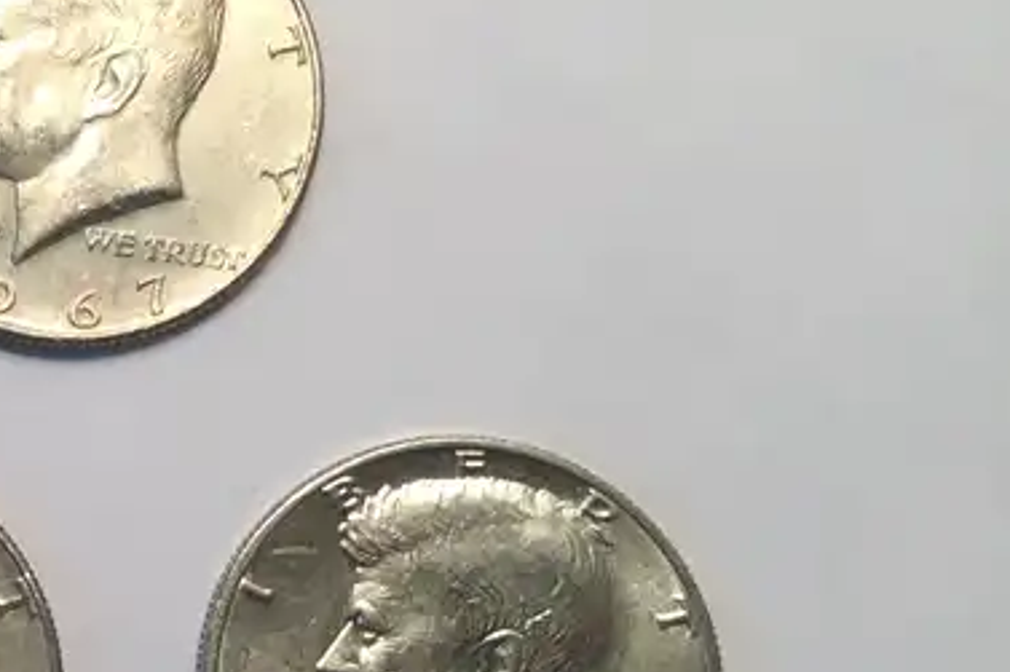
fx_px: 2692
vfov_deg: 14.2
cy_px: 471
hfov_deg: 19.2
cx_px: -402
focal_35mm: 96
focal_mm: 4.15
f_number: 2.2
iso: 25
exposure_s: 1/40
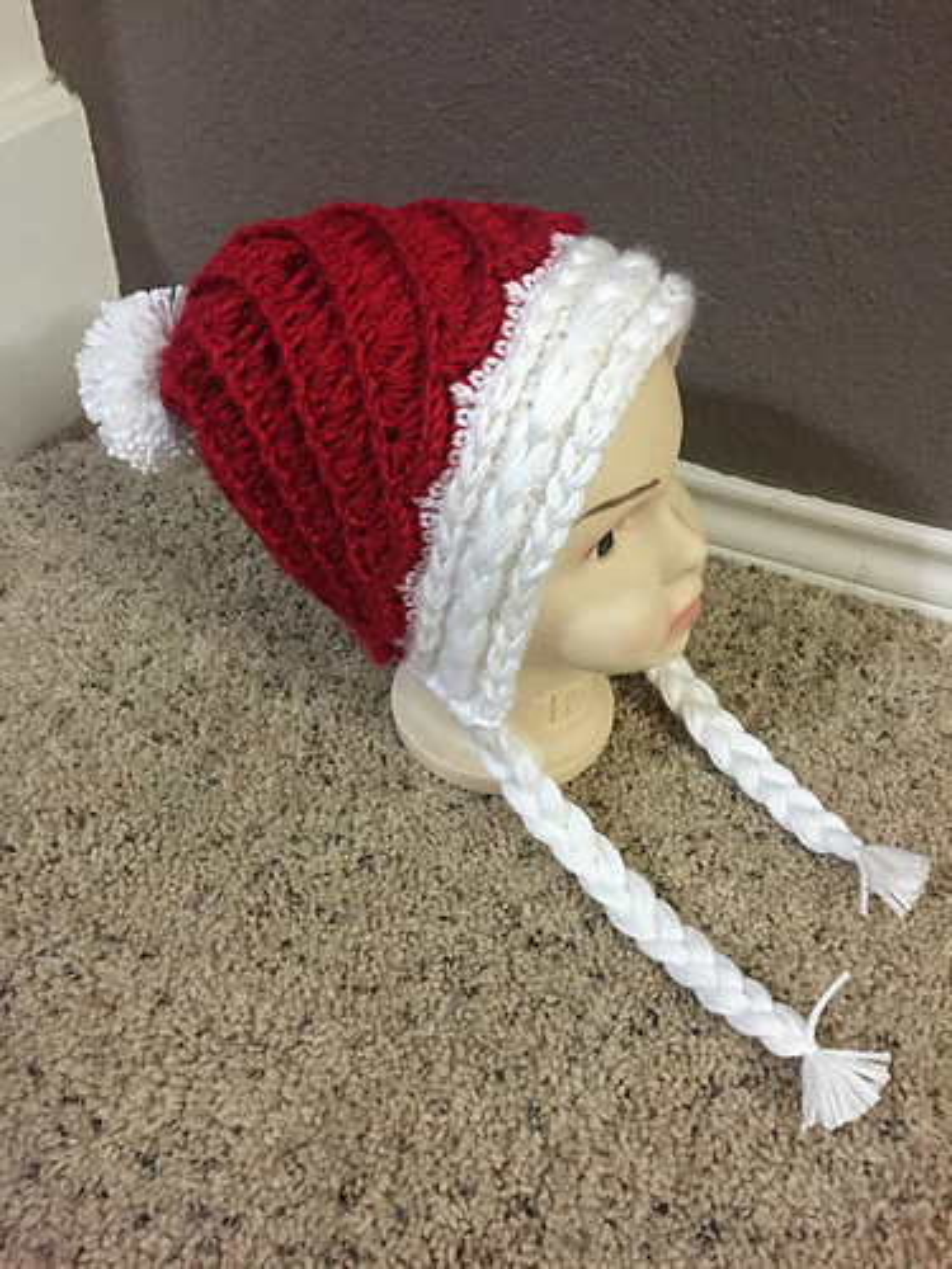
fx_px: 1063
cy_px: 634
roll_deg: -1.9
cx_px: 476
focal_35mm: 29
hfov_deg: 48.2
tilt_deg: -42.1
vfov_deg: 61.7
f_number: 2.2
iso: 320
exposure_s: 1/15
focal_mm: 4.15
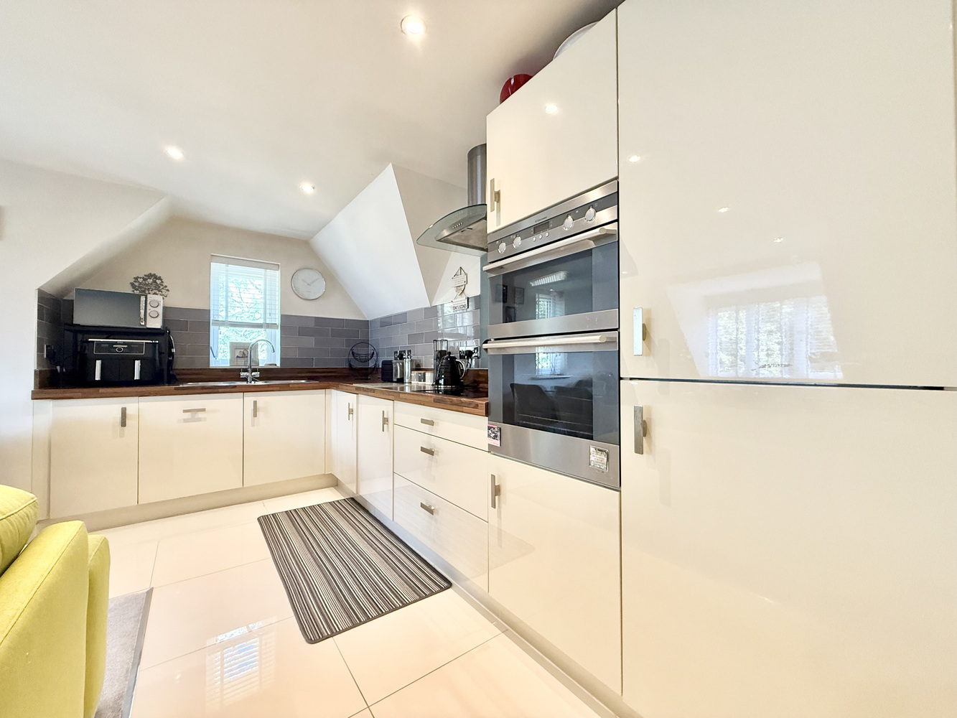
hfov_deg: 102.1
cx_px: 478
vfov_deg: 85.7
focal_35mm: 14
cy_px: 359
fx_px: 387
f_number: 2.2
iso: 500
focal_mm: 2.22
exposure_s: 1/100
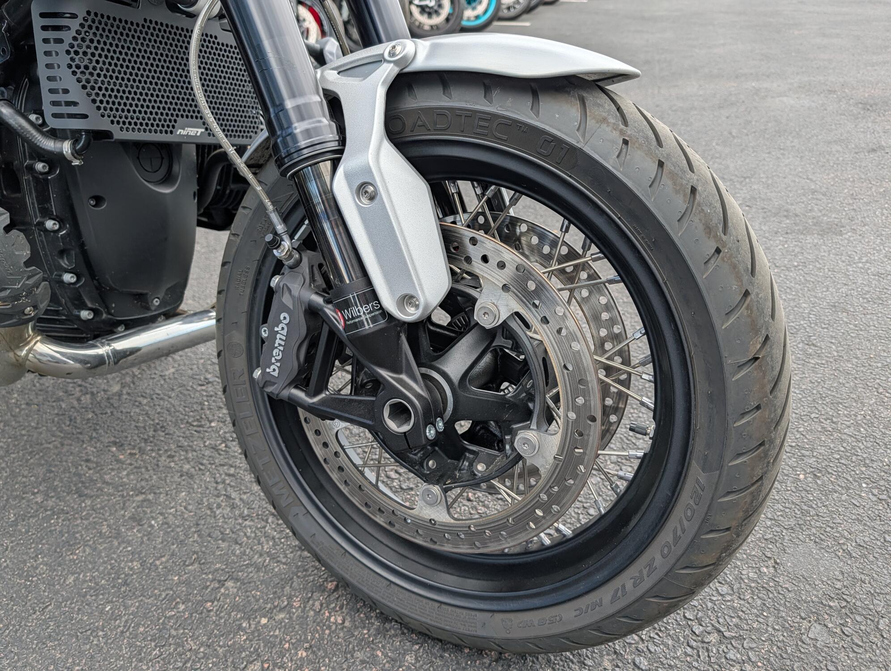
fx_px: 619
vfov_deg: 56.9
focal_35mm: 24
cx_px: 446
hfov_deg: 71.5
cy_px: 336
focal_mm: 6.9
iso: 20
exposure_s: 1/593
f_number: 1.68
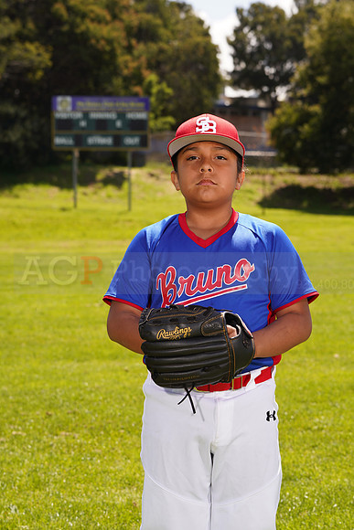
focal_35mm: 100
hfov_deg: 13.7
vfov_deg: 20.4
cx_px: 177
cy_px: 265
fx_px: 1474
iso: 100
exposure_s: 1/160
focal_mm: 100
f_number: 9
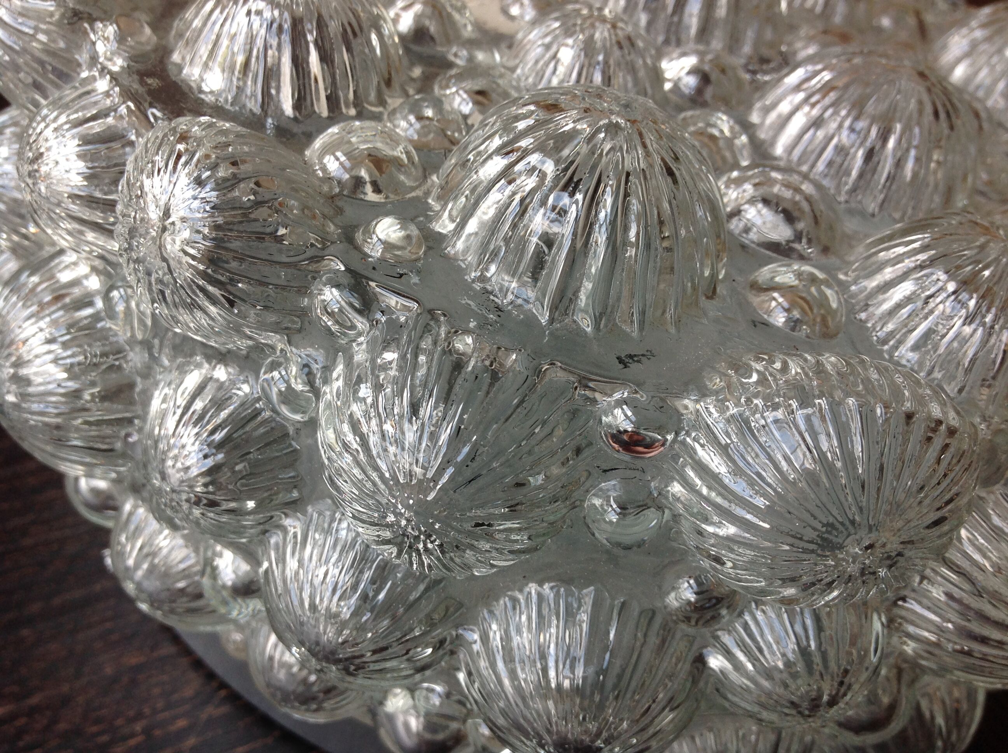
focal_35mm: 35
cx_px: 504
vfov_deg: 40.6
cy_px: 376
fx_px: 1018
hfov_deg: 52.7
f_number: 2.4
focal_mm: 4.28
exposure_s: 1/60
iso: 50
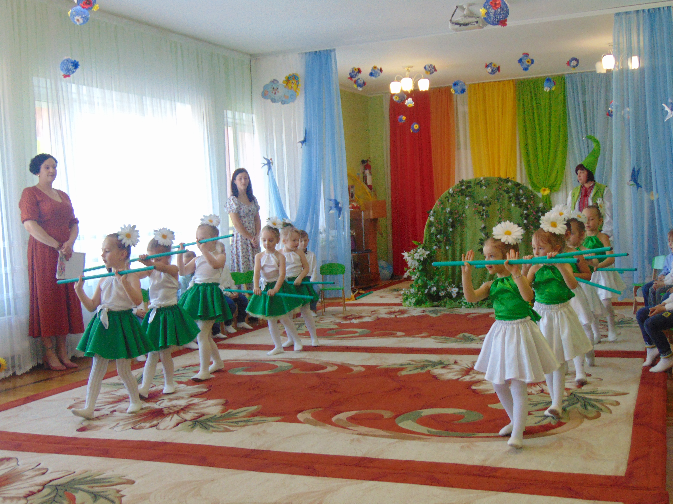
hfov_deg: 44.8
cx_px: 336
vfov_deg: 34.3
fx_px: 817
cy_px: 252
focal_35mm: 42
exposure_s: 1/60
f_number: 3.3
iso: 250
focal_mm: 7.6
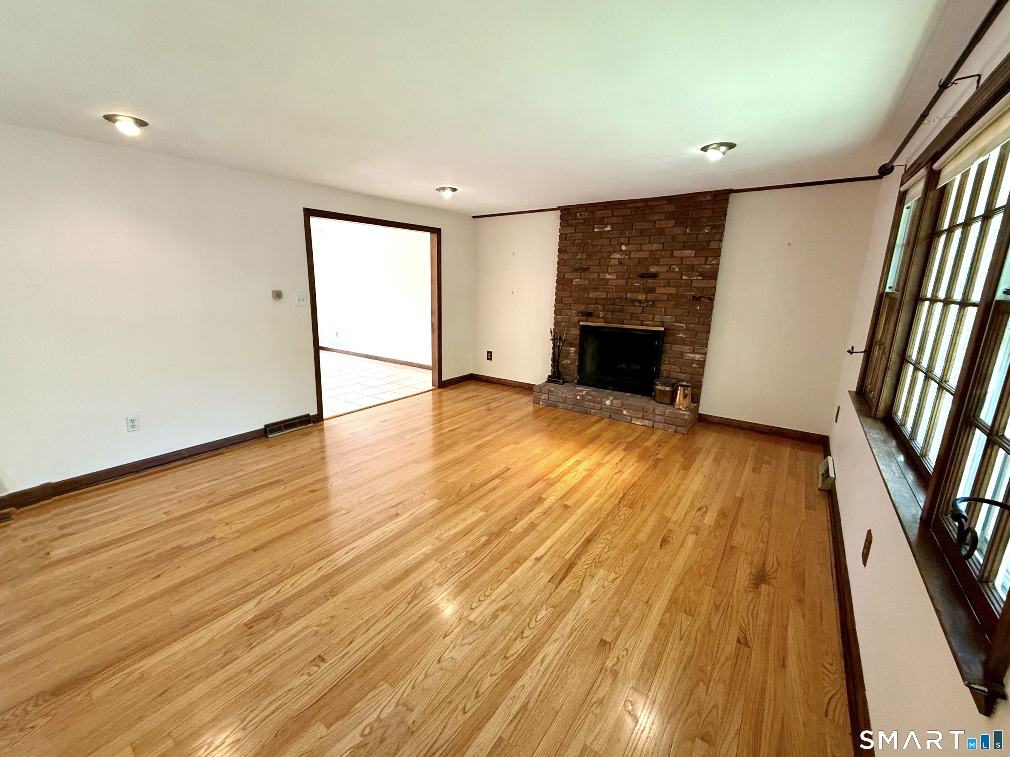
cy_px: 378
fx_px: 408
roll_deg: -1.2
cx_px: 505
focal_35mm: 14
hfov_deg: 102.1
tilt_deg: -13.0
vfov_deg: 85.7
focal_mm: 2.22
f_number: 2.2
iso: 250
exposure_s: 1/120
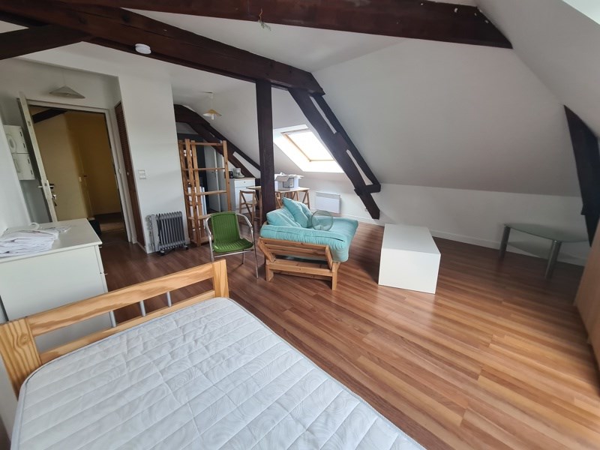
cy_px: 225
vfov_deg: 89.9
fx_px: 225
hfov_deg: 106.2
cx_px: 300
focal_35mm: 13
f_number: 2.2
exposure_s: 1/50
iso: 200
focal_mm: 2.2
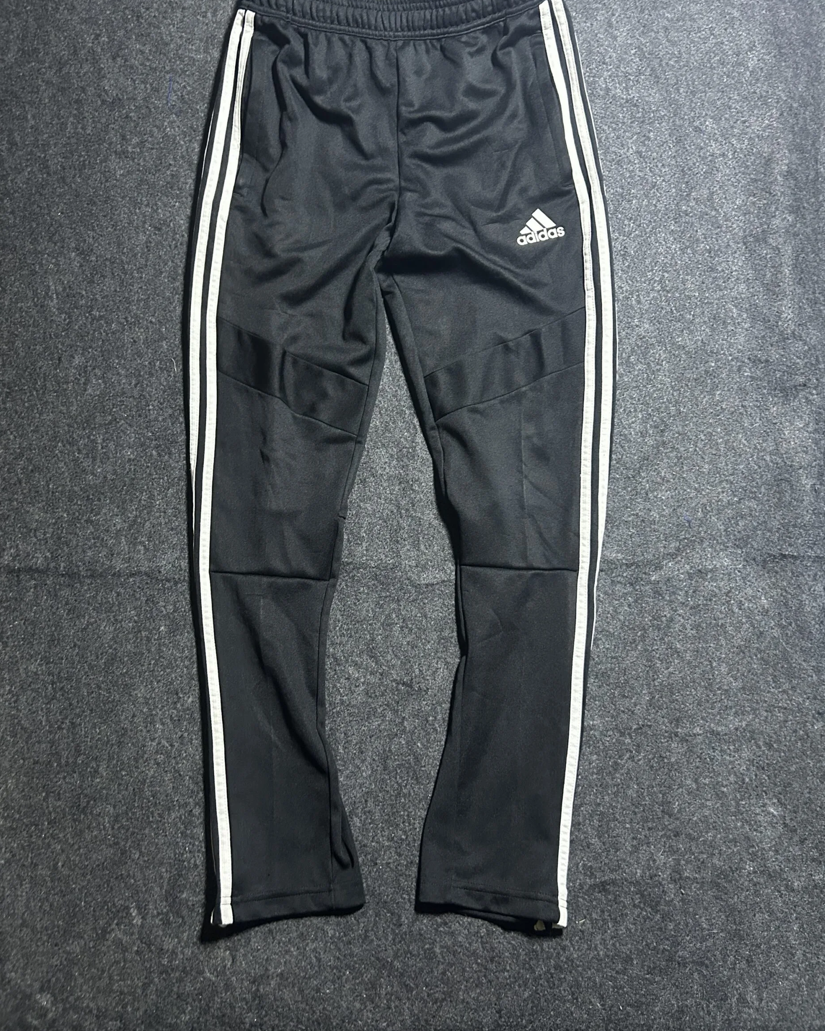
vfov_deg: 62.2
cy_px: 489
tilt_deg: -58.0
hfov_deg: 51.5
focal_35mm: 28
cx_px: 400
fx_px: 855
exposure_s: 1/33
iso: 500
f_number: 1.5
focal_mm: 5.7
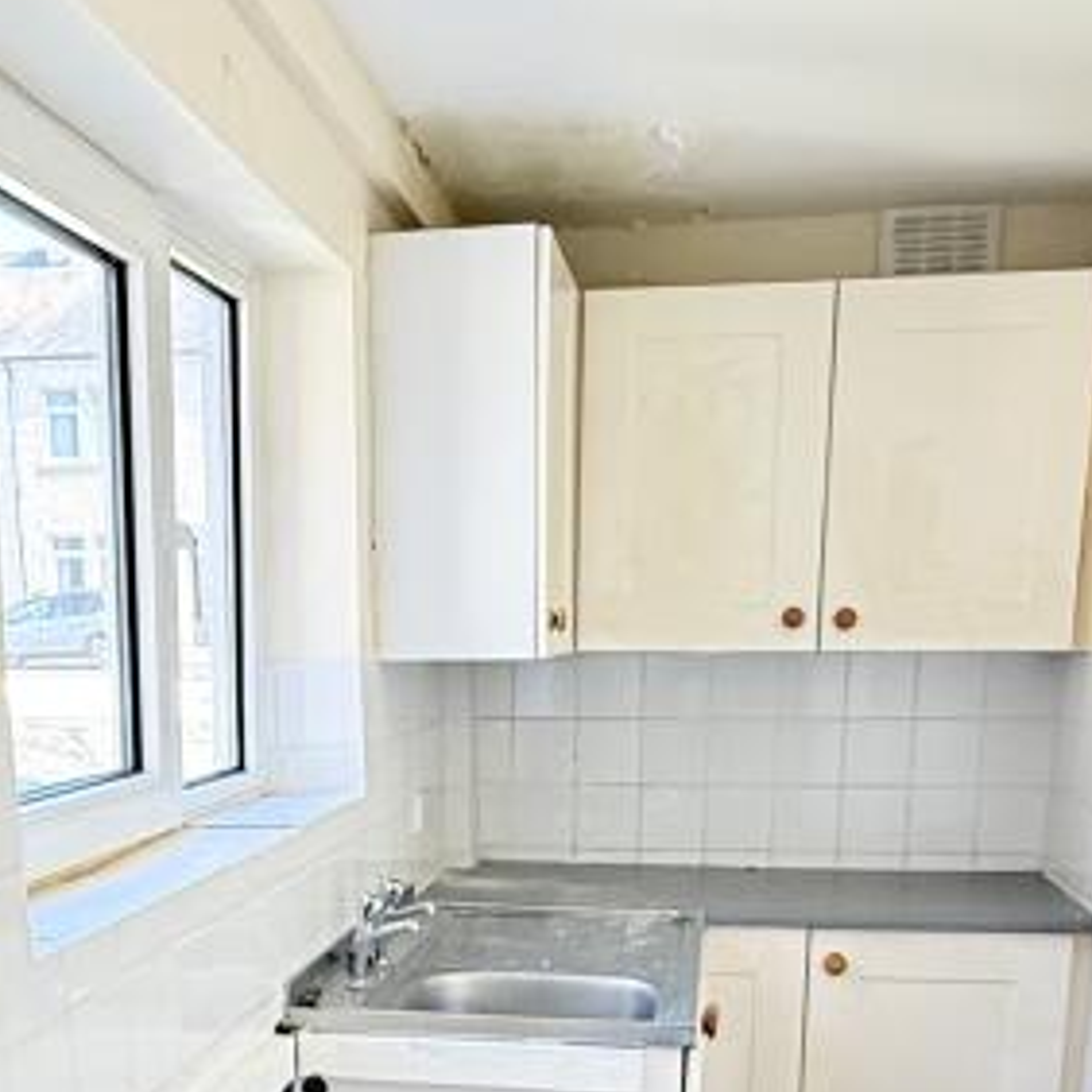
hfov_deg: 37.4
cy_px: 1015
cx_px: 430
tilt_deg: -13.5
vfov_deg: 35.0
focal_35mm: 45
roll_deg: -0.3
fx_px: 1606
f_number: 2.2
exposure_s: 1/99
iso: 320
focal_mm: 2.22
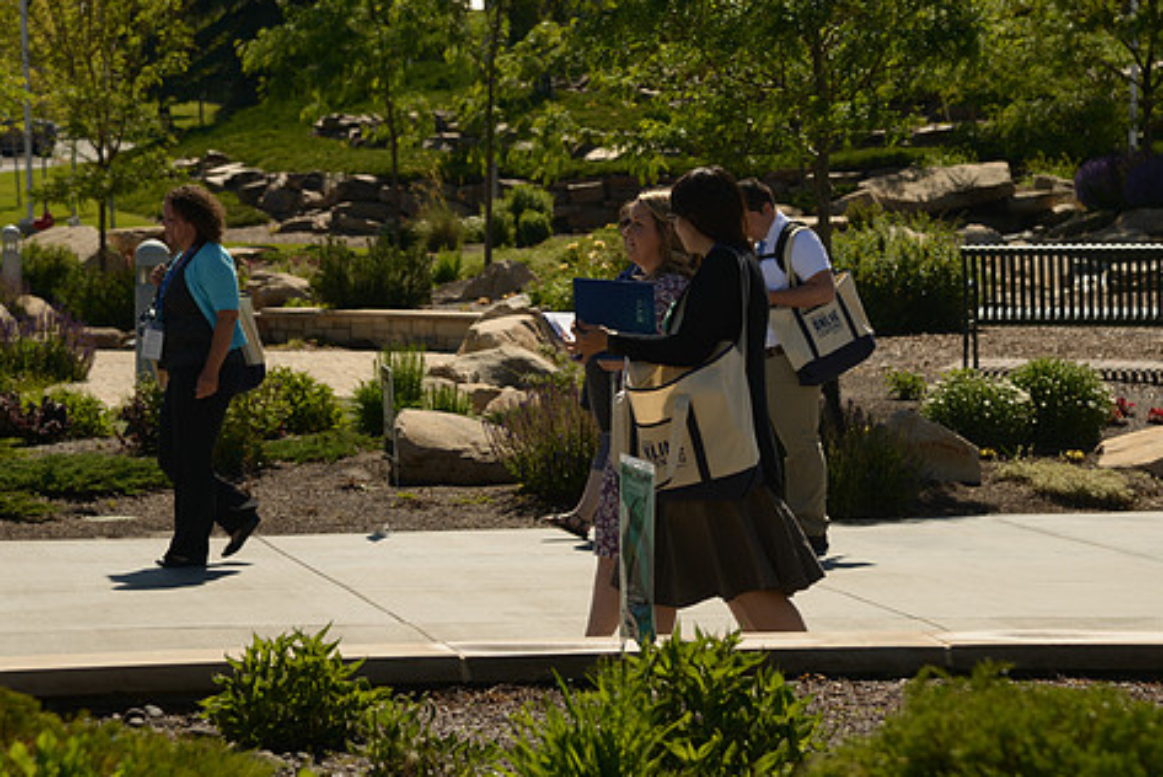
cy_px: 343
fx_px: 4752
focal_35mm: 147
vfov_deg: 9.3
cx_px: 666
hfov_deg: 13.9
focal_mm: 120
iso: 100
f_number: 8
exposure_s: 1/400
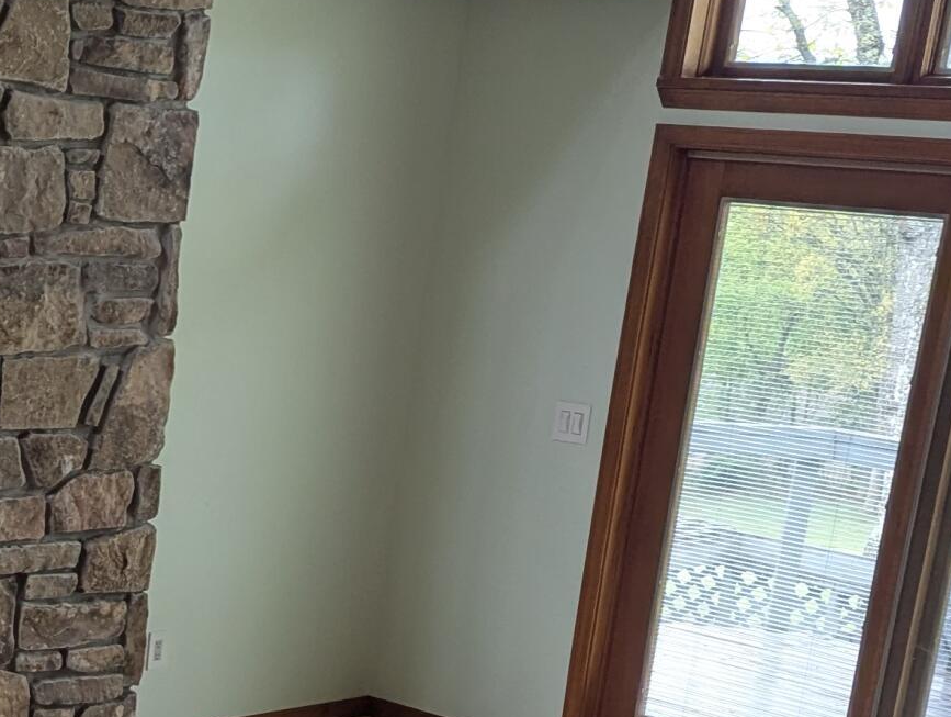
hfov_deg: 21.6
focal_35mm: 83
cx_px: -233
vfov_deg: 17.4
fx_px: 2284
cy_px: 733
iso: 60
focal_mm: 6.81
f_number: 1.85
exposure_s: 1/120
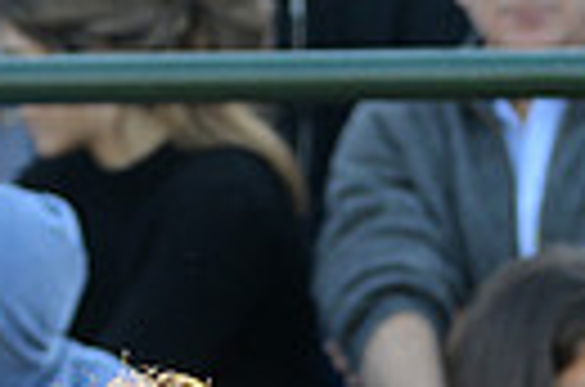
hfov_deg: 3.2
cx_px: 302
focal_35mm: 649
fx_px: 10521
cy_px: 758
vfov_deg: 2.1
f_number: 4
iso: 400
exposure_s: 1/200
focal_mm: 145
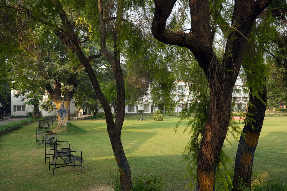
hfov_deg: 54.4
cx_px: 144
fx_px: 279
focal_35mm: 35
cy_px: 96
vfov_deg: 37.9
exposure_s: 1/250
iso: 500
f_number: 10
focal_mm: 35
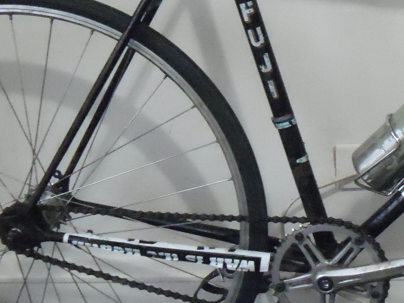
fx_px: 922
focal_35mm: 79
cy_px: 90
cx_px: 422
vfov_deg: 18.6
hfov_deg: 23.5
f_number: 3.5
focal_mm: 4.9
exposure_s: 1/15
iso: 800
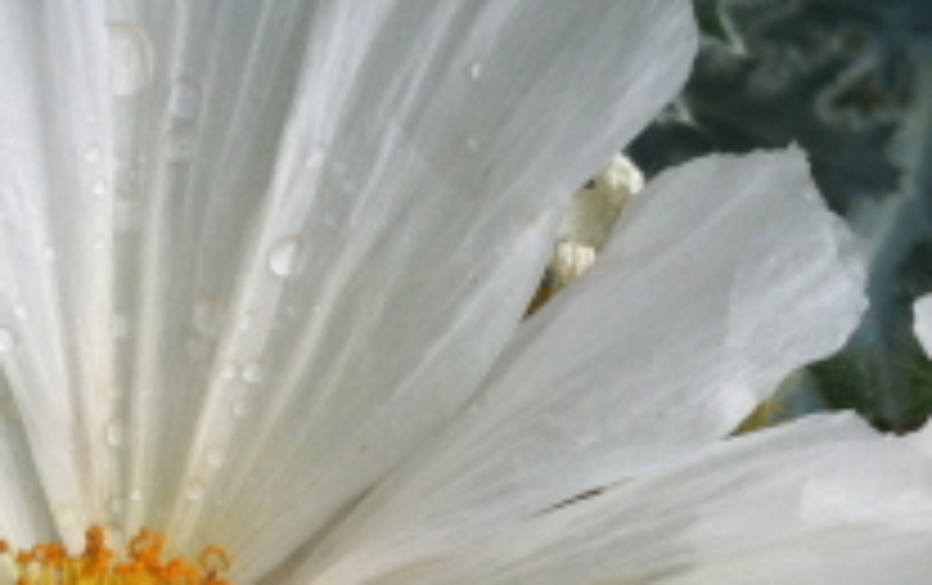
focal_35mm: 125
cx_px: 171
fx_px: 3179
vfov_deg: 10.4
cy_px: 562
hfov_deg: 16.5
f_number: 2.8
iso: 80
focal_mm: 3.85
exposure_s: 1/950
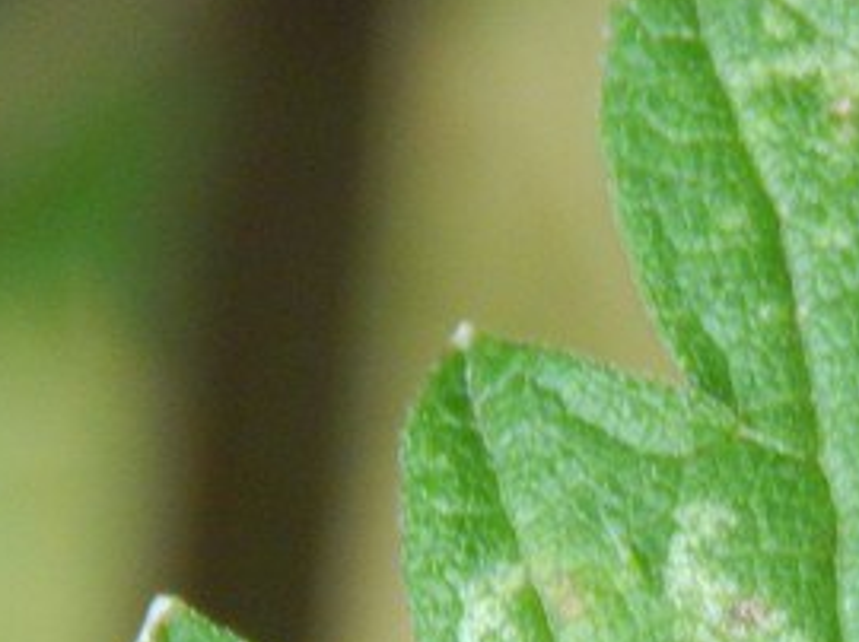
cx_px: 1341
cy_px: 331
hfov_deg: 3.9
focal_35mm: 506
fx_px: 12545
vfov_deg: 2.9
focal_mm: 28.7
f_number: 5.1
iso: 250
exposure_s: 1/30
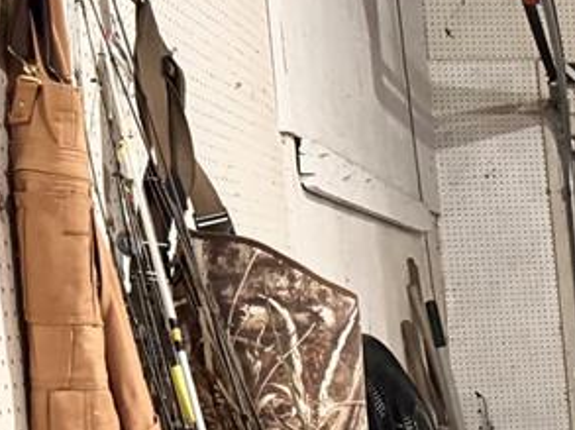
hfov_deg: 19.5
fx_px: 1394
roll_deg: +1.9
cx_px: 918
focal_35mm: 84
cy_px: 477
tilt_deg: -7.4
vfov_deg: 17.0
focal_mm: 6.76
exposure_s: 1/30
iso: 800
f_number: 1.78
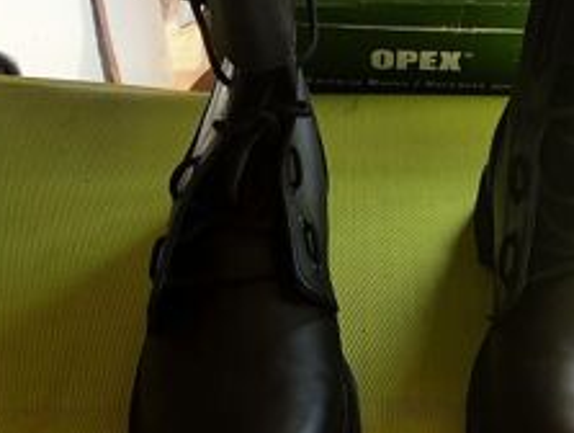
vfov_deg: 25.2
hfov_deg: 33.1
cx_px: 337
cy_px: 155
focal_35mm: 58
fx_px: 963
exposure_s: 1/108
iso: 40
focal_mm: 2.91
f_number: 1.9
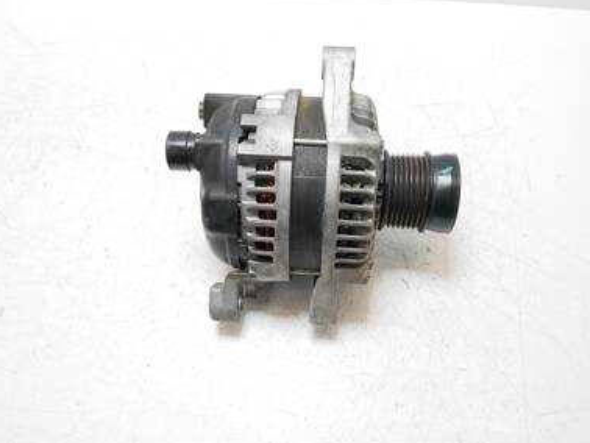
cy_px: 236
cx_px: 267
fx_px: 563
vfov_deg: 43.0
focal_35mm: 33
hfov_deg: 55.2
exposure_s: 1/100
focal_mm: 13
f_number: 3.5
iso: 200
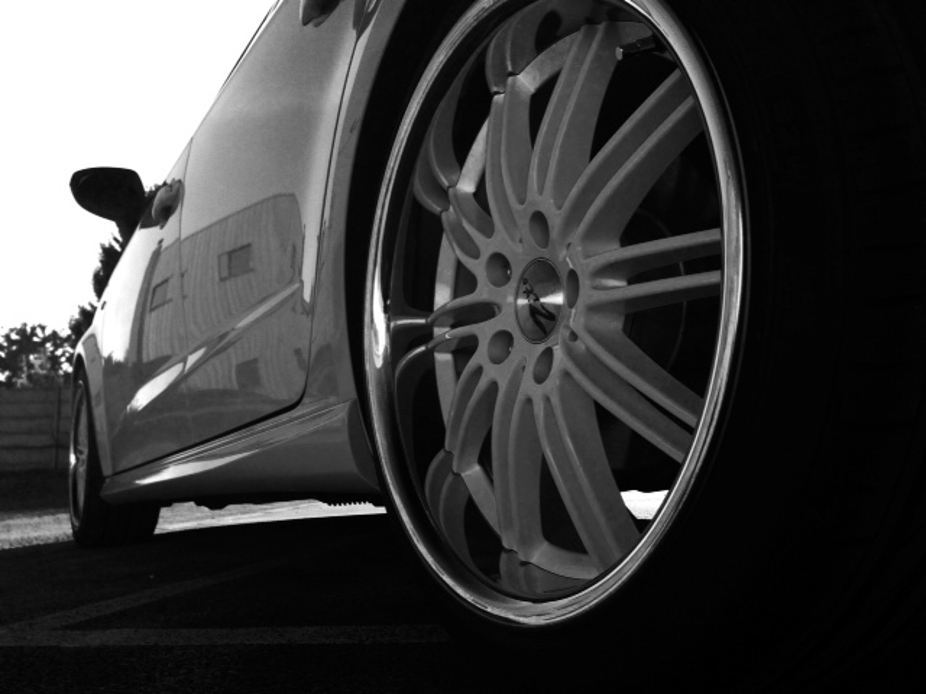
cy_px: 347
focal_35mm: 33
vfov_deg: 42.9
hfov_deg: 55.4
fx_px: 883
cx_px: 463
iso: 50
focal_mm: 4.12
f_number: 2.4
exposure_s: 1/775
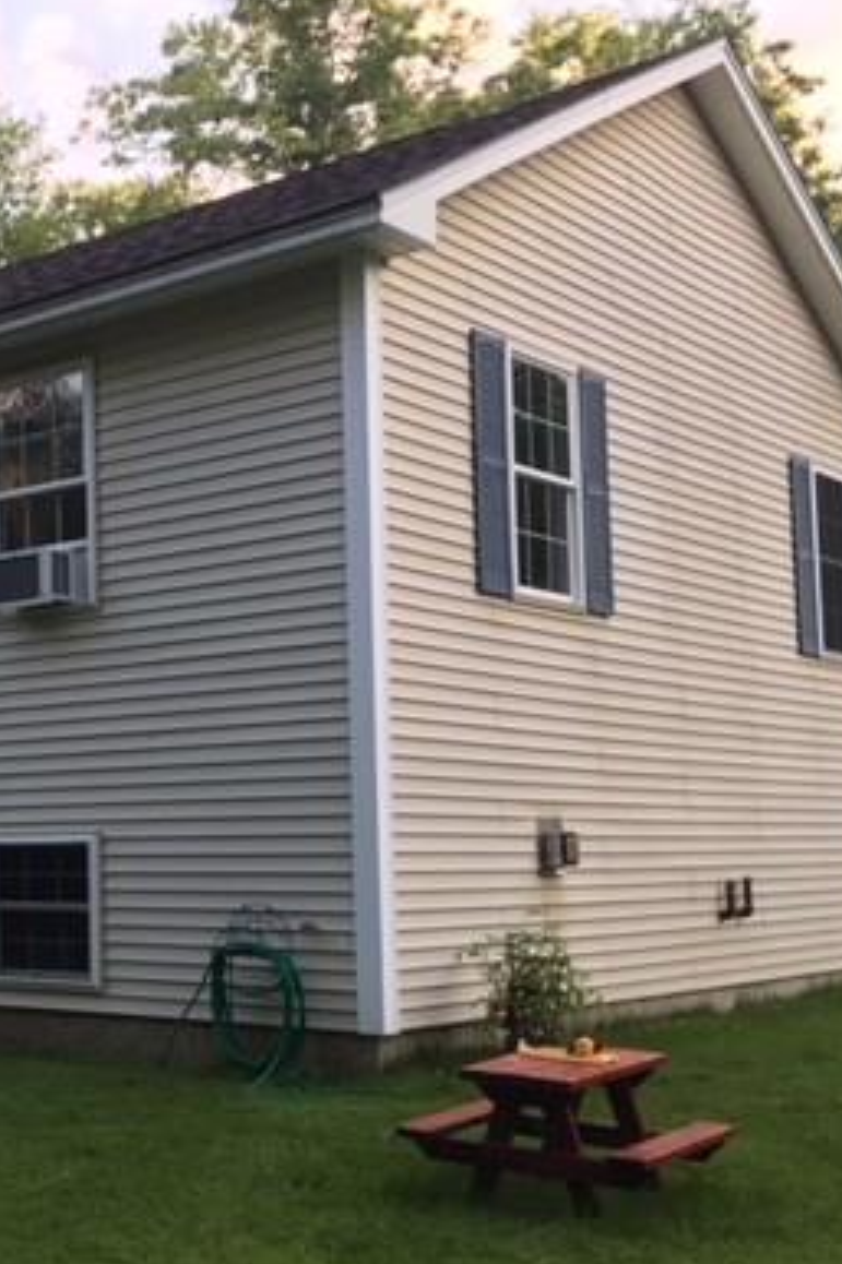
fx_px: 1756
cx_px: -62
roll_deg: -0.4
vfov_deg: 39.6
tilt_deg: +4.2
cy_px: 694
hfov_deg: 25.2
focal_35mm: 50
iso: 40
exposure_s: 1/120
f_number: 2.2
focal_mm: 4.15
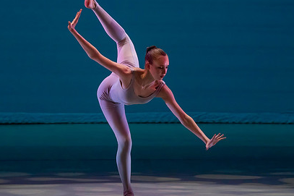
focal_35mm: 538
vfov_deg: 2.6
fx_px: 4392
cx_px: 113
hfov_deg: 3.8
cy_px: 69
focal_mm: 303
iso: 16000
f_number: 5.6
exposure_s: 1/400
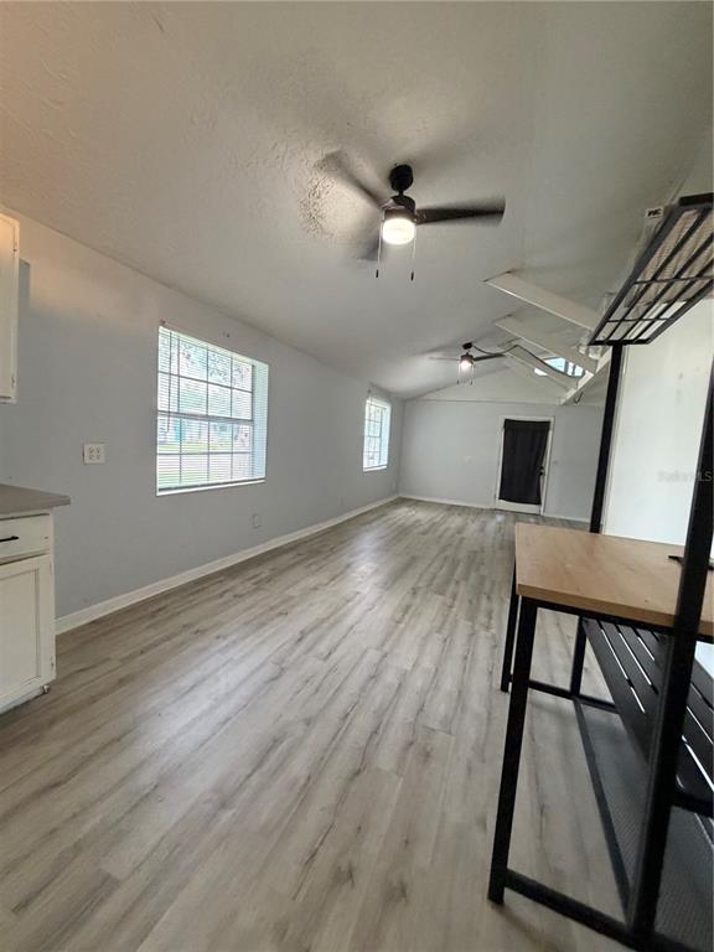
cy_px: 476
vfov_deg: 102.1
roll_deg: +1.9
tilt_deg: -2.1
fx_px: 385
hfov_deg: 85.7
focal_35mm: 14
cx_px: 357
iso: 400
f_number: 2.2
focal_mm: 2.22
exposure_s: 1/60
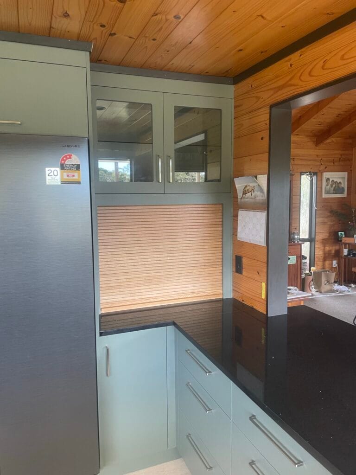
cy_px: 238
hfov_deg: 53.1
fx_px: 357
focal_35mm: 26
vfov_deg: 67.3
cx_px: 178
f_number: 1.6
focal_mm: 4.2
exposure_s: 1/86
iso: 125
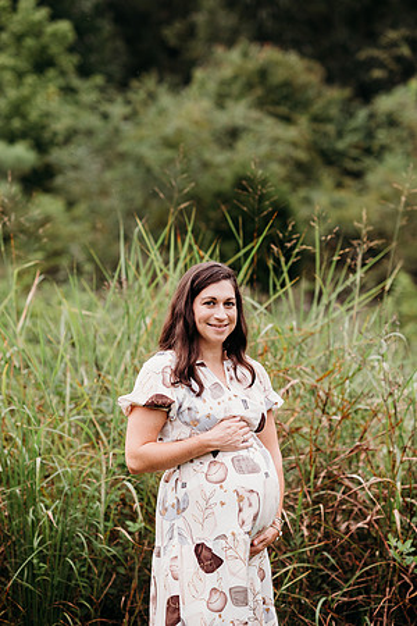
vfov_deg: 23.9
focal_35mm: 85
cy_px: 313
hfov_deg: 16.1
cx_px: 208
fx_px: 1477
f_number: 2.5
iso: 320
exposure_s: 1/200
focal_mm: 85
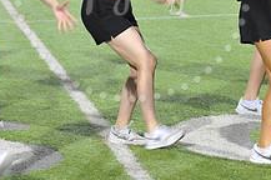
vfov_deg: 6.4
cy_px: -19
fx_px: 1609
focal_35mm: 214
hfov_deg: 9.6
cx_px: 132
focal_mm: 80
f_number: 4
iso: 4000
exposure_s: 1/160
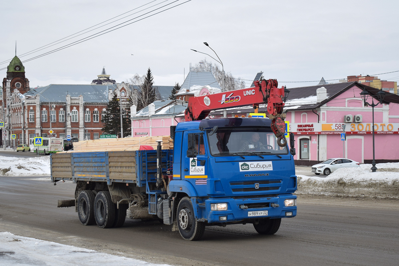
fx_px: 632
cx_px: 200
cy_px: 133
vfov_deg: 23.8
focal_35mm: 57
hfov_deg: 35.1
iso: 200
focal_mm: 38
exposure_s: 1/500
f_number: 4.8
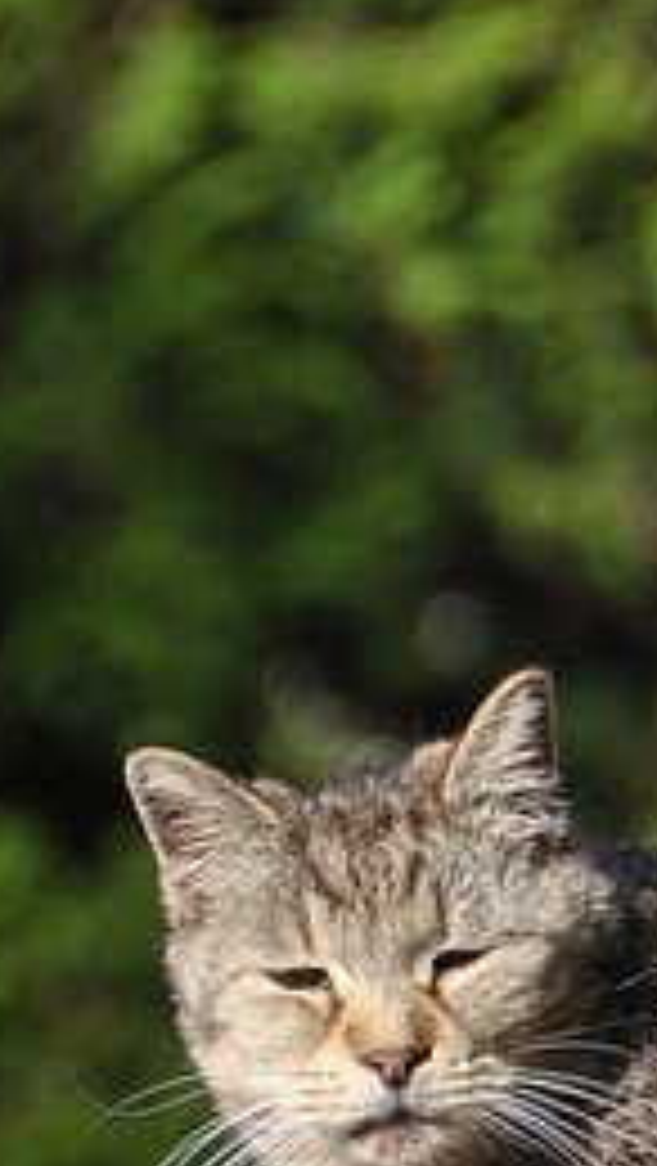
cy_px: 1265
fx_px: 38372
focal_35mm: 1241
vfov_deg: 1.7
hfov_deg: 1.0
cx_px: 688
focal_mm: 200
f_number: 5.6
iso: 320
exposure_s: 1/1000
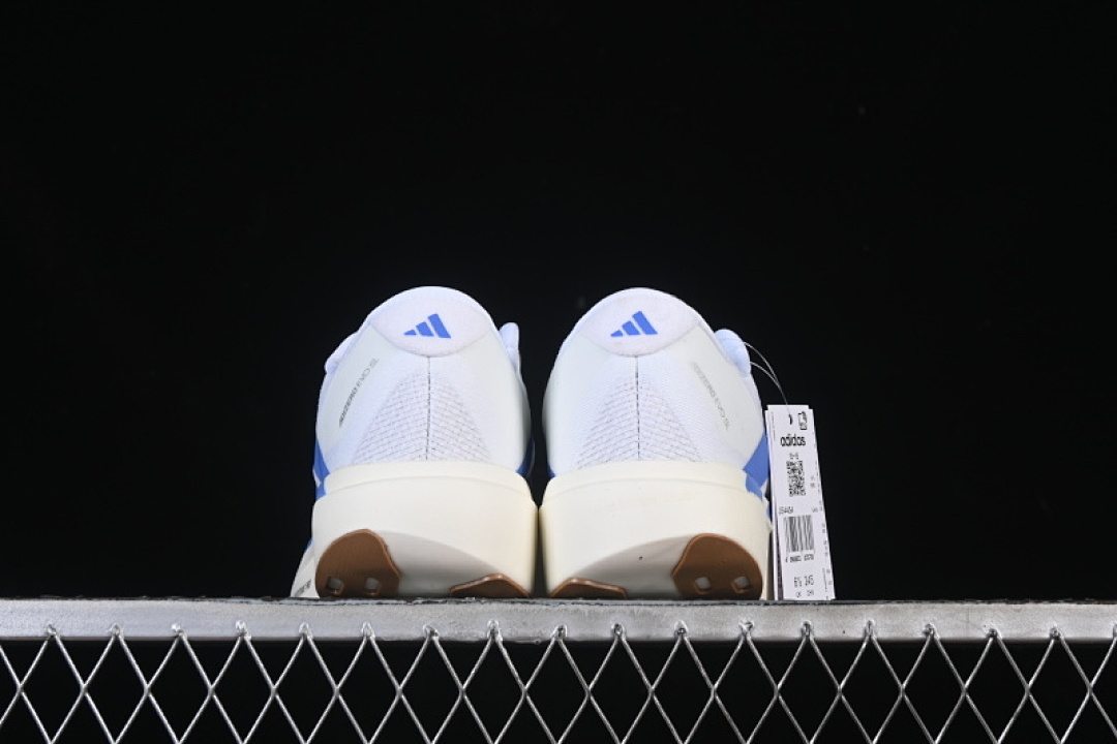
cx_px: 558
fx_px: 2327
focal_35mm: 75
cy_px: 372
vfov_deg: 18.2
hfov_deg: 27.0
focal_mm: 50
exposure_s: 1/100
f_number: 8
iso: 160
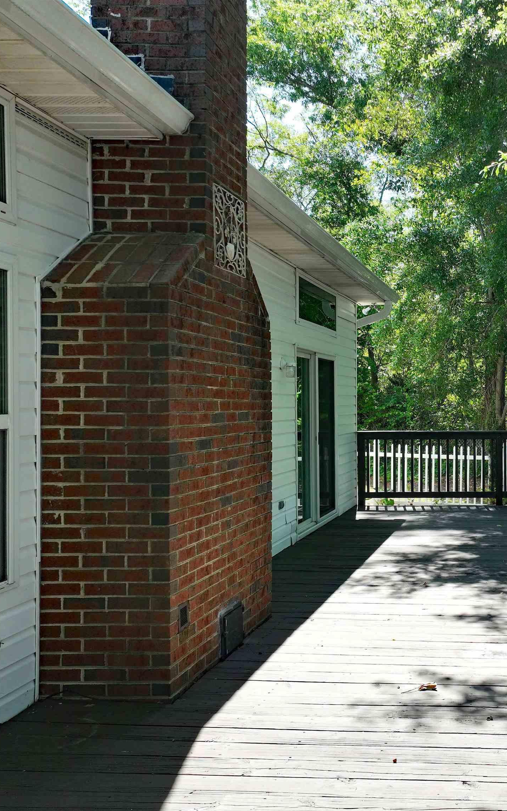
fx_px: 752
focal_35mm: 34
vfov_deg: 56.7
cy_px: 406
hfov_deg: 34.2
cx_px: 498
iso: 210
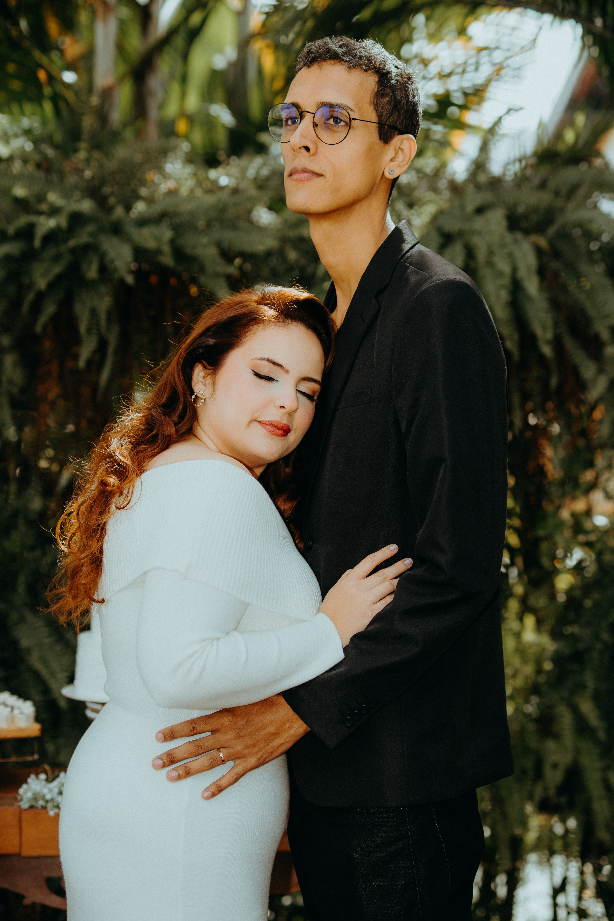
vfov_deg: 23.9
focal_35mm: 85
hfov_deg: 16.1
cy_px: 460
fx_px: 2174
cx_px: 307
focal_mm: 85
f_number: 2.8
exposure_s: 1/200
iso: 100
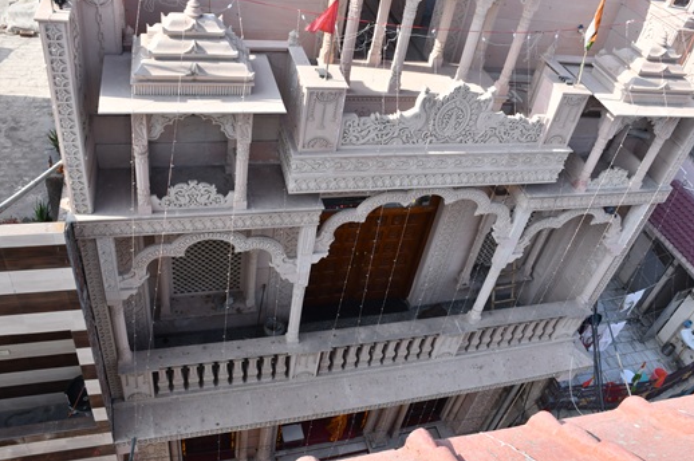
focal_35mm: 29
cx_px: 370
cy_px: 214
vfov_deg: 44.8
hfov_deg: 63.7
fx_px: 558
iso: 200
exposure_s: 1/125
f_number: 11
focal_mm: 18
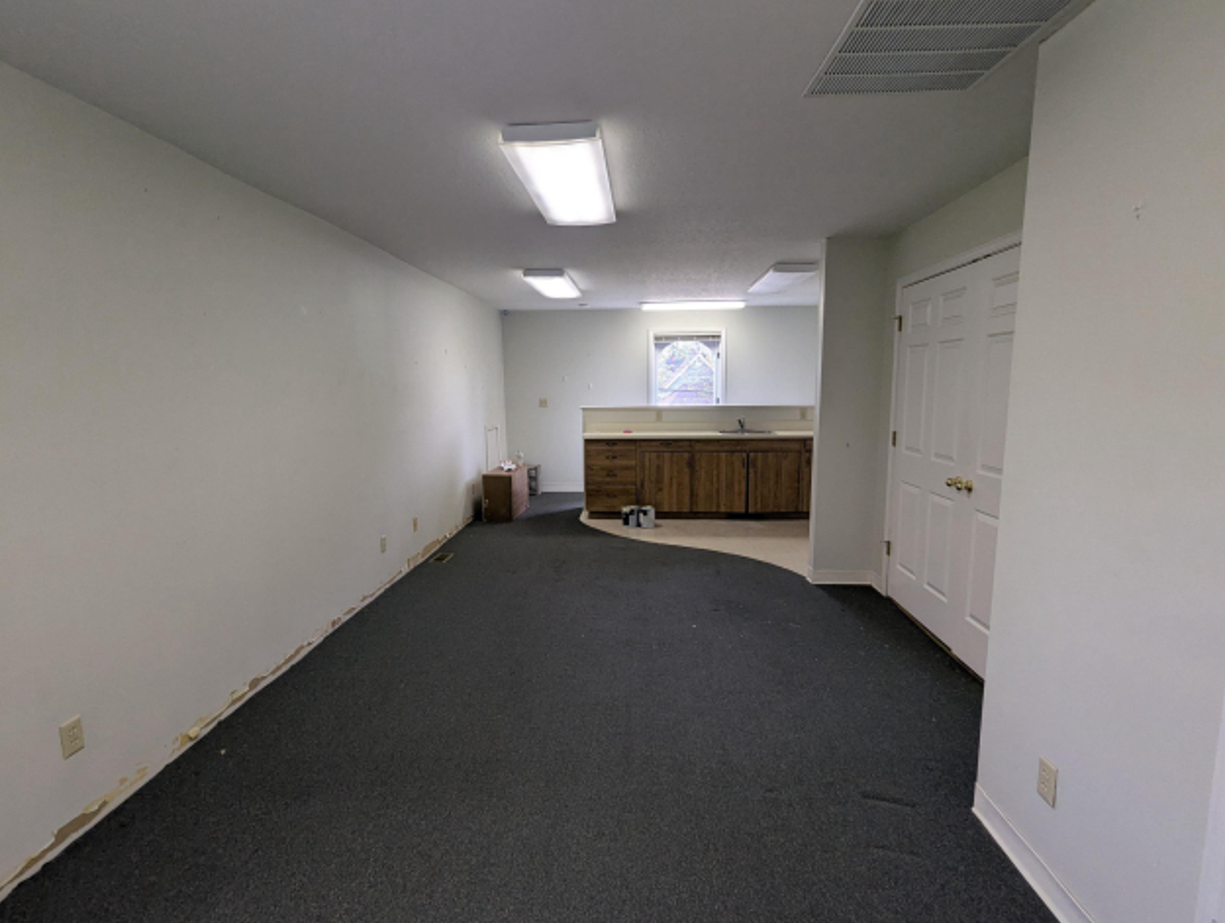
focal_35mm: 17
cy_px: 478
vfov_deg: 74.9
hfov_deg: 90.9
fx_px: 603
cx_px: 600
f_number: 2.2
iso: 81
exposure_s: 1/120
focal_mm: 2.35
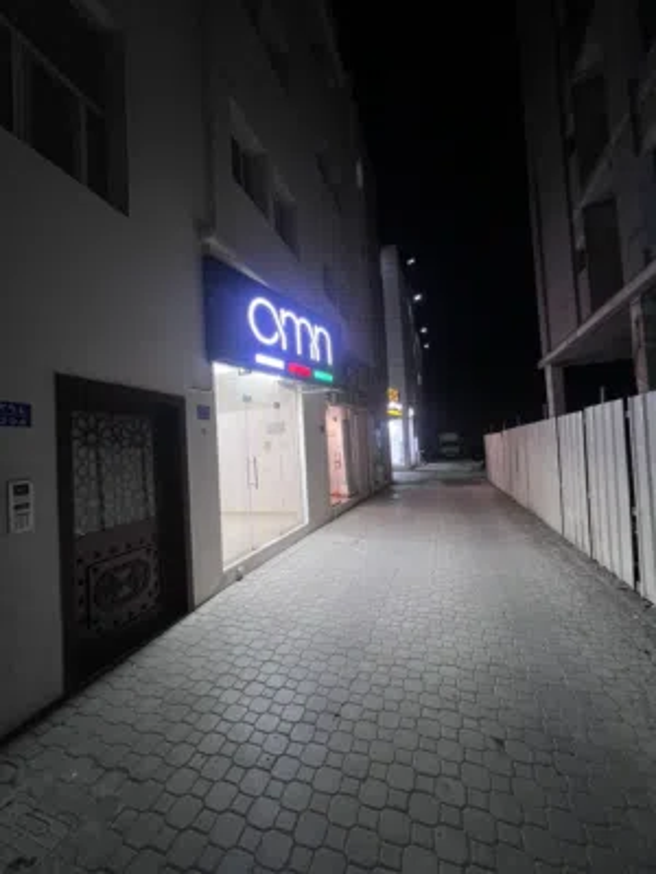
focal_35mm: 13
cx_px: 328
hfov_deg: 89.9
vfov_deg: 106.2
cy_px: 437
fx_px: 328
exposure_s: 1/50
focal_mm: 1.57
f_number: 1.8
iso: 200
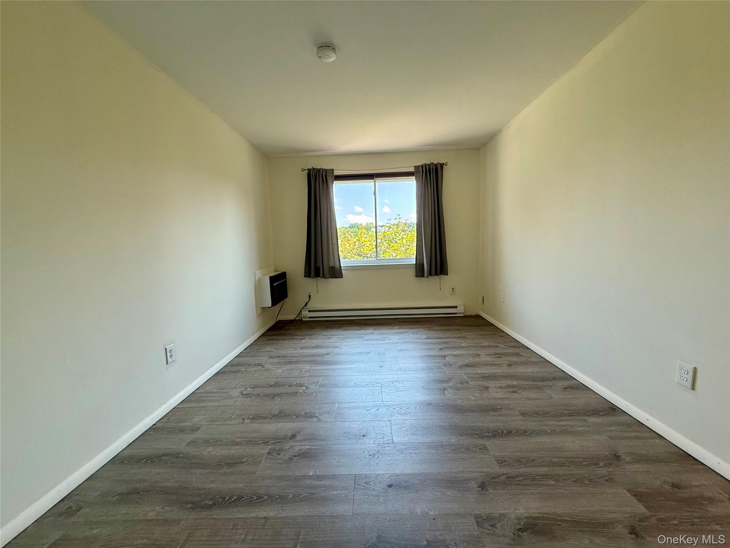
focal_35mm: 14
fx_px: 295
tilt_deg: -5.2
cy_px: 274
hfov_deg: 102.1
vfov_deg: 85.7
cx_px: 365
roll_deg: +2.0
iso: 250
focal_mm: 2.22
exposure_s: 1/120
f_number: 2.2
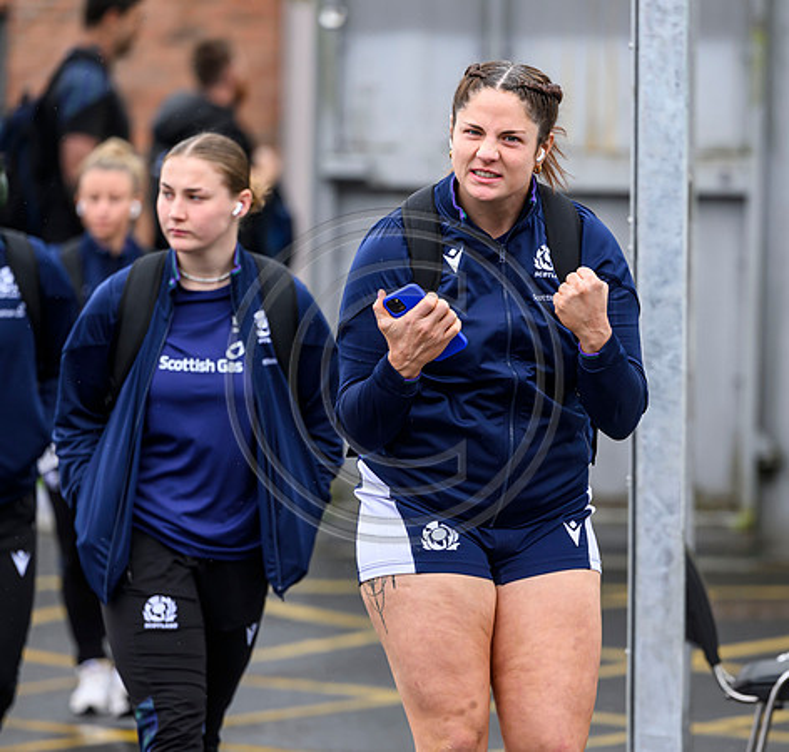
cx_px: 495
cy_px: 379
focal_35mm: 278
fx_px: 7005
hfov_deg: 6.4
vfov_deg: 6.1
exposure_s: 1/1250
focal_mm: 200
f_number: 3.5
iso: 500
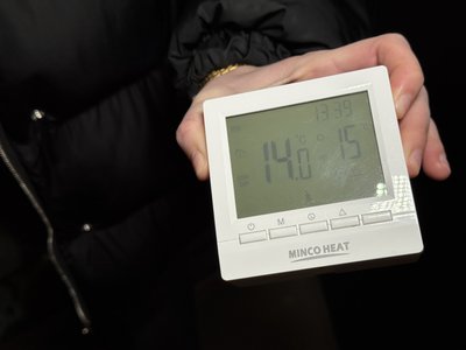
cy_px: 175
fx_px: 646
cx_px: 233
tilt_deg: -56.5
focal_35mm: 48
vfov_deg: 30.3
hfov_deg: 39.7
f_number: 1.78
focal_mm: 6.76
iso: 64
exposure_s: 1/121
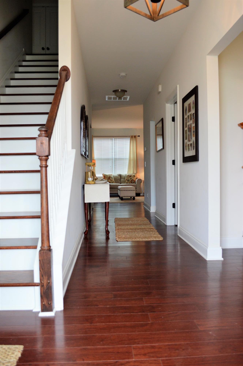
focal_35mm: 30
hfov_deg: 43.5
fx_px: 304
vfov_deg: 62.0
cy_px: 183
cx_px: 122
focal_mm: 20
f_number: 4.5
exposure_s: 1/60
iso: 400
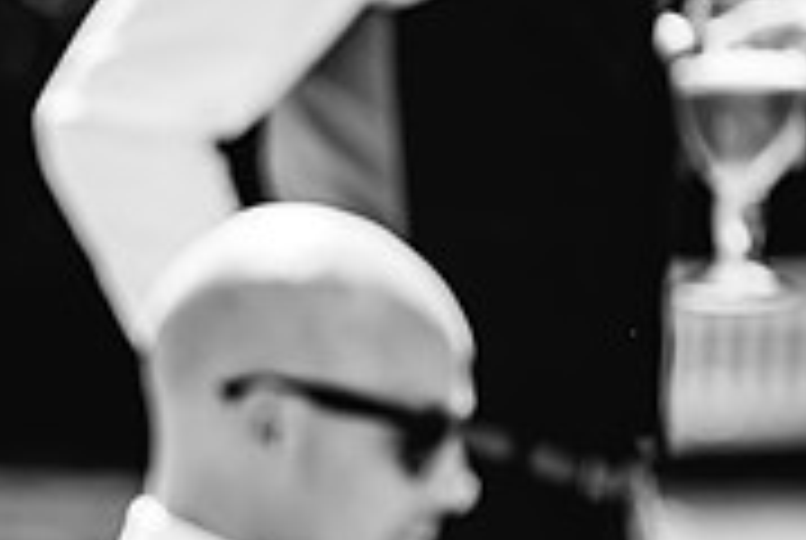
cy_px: 826
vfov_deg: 2.4
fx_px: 13052
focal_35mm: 582
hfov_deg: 3.5
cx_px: -185
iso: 125
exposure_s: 1/500
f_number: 4.5
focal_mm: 180
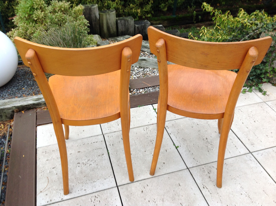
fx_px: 279
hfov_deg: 52.7
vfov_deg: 40.6
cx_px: 138
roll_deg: +0.0
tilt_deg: -38.9
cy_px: 103
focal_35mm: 35
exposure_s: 1/24
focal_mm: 4.28
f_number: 2.4
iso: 50
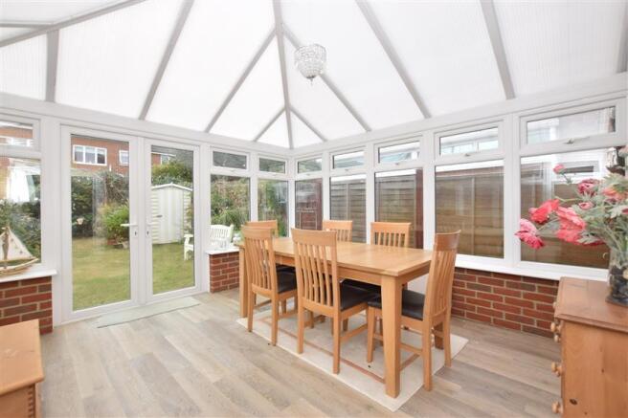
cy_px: 209
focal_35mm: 15
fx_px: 262
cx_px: 314
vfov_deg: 77.3
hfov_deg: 100.4
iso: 400
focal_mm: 10
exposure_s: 1/160
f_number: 9
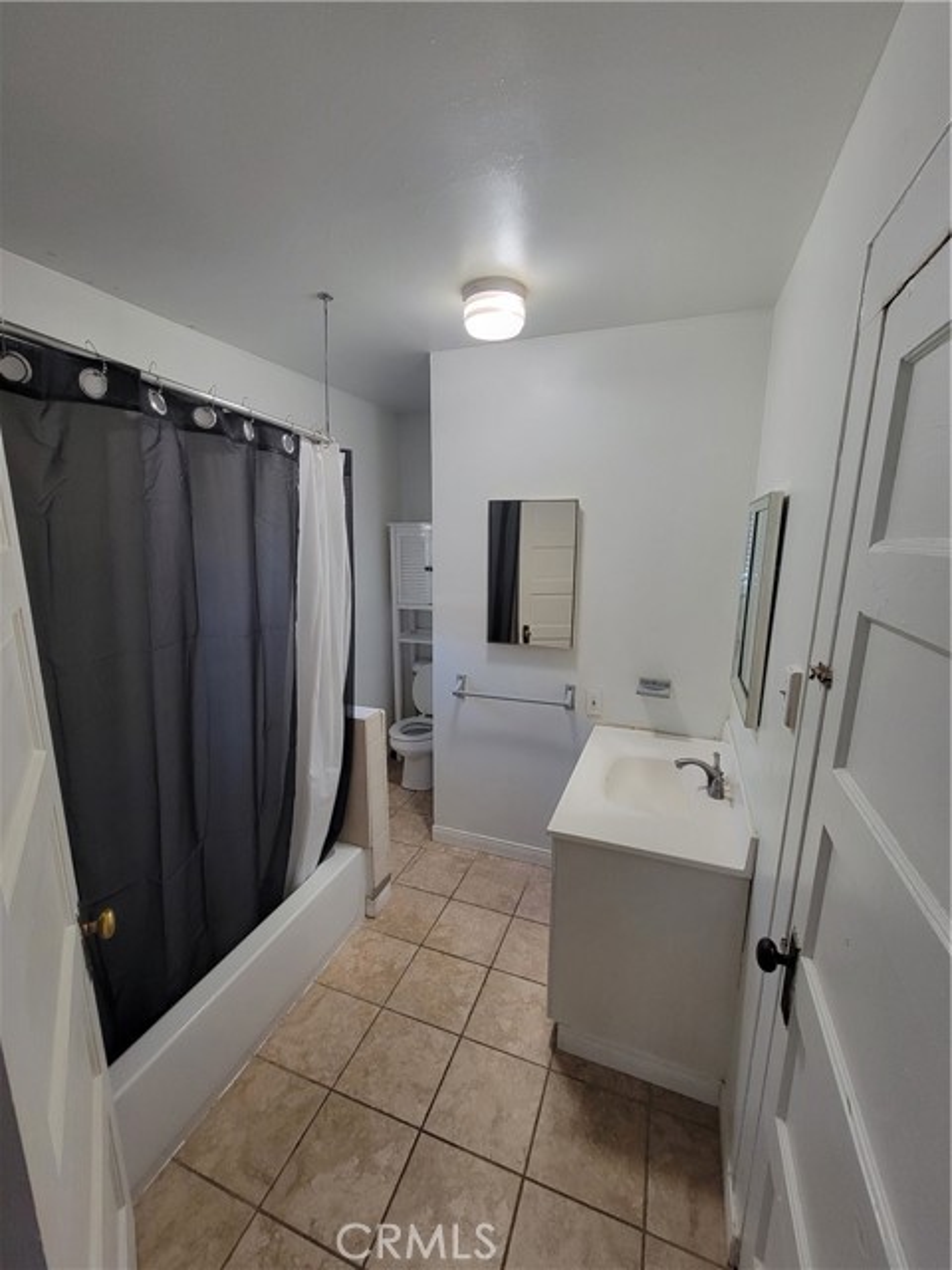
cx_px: 476
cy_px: 635
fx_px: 477
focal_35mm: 13
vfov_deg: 106.2
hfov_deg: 89.9
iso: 320
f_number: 2.2
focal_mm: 2.2
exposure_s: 1/60
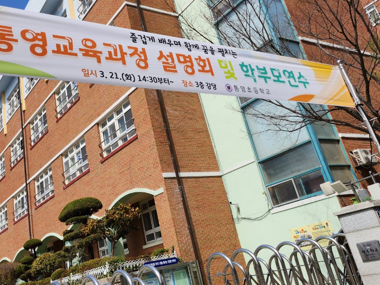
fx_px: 406
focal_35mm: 37
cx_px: 130
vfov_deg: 38.2
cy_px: 95
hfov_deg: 49.4
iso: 12
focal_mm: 6.4
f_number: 1.8
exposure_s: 1/1667
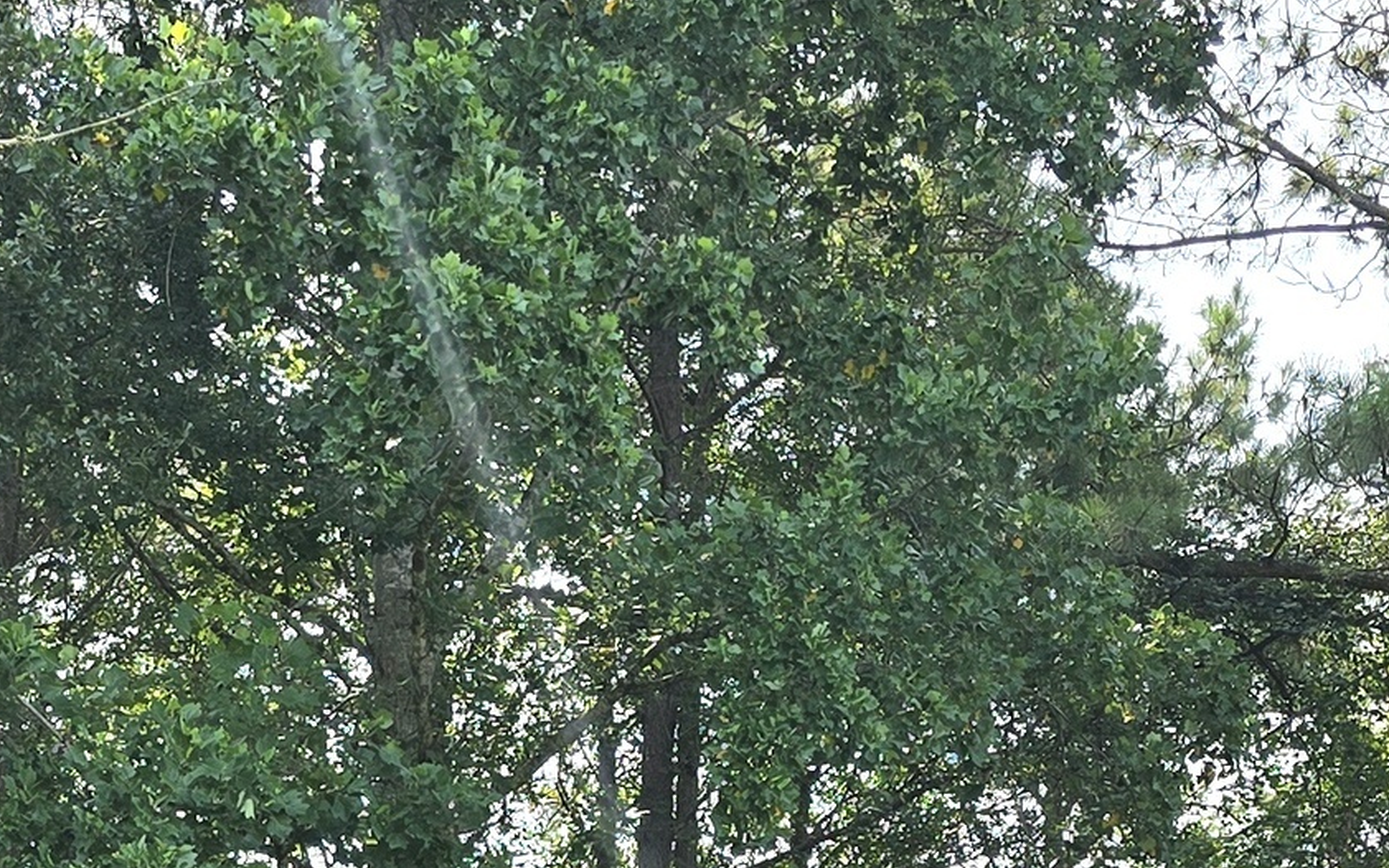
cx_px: 399
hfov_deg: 23.1
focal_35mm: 89
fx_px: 3369
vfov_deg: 12.5
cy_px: 1847
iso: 12
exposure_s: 1/270
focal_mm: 6.3
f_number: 1.7
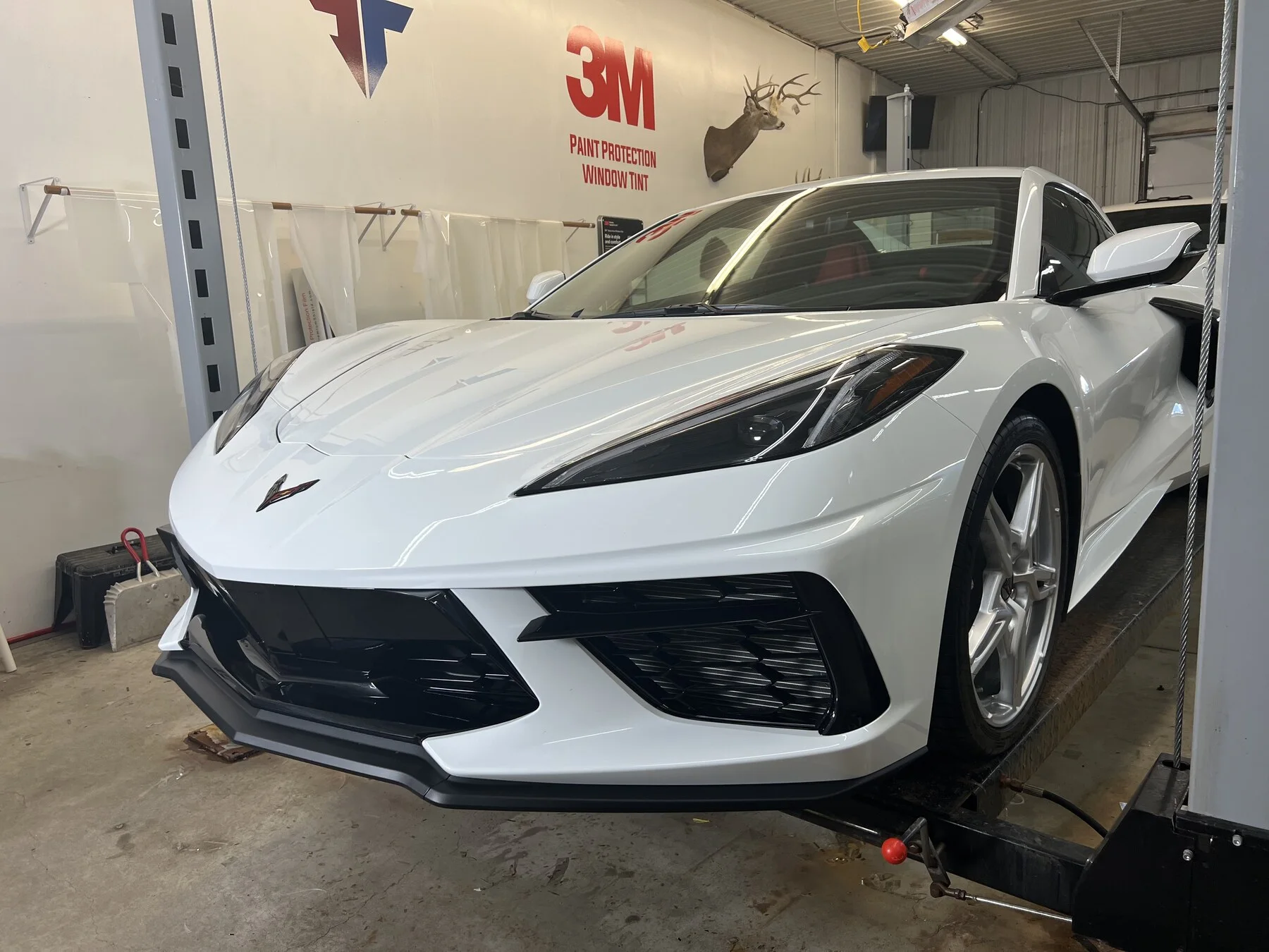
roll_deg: +2.9
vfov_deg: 53.1
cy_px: 476
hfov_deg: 67.3
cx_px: 634
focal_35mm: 26
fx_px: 953
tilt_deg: -11.4
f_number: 1.5
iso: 40
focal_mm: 5.7
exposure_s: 1/120
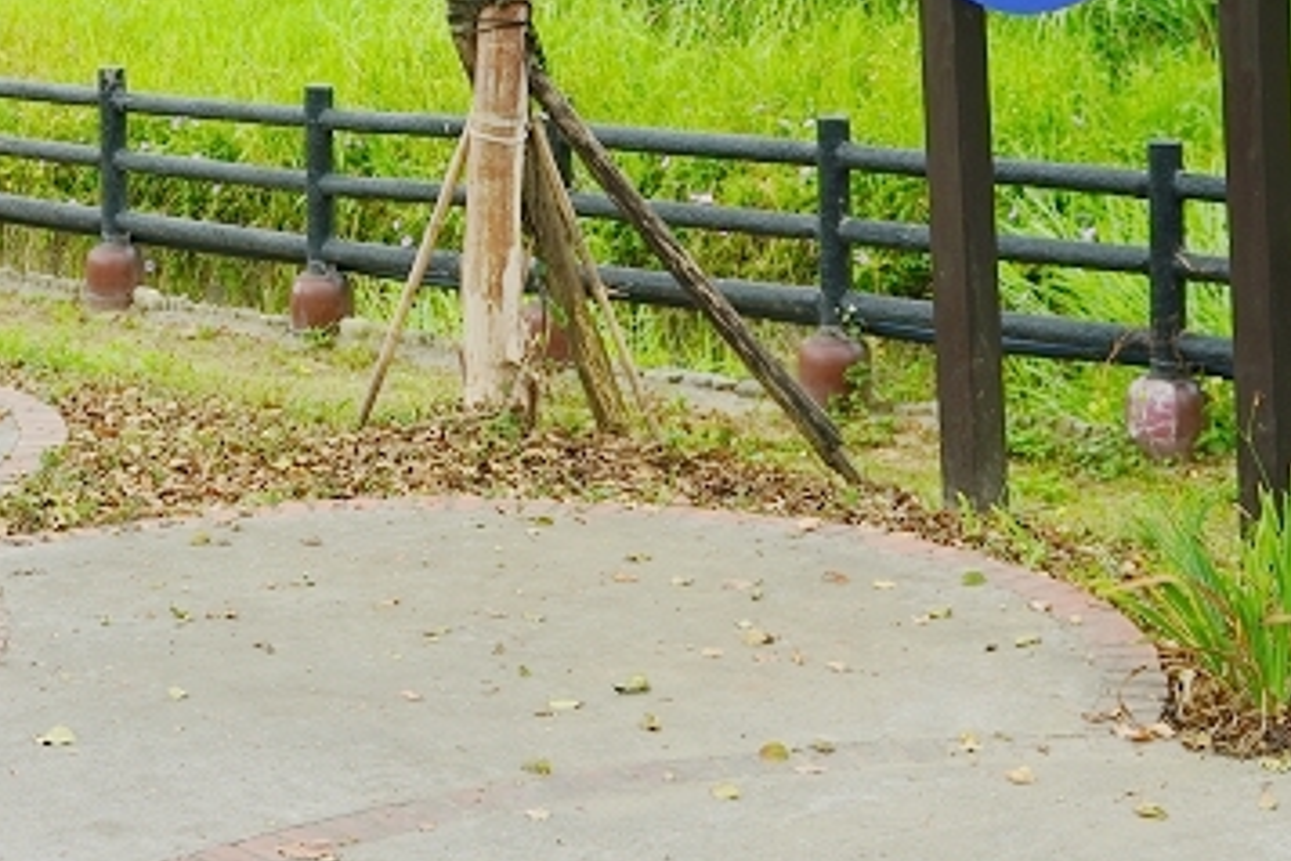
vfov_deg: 13.9
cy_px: -322
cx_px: 278
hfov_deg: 21.4
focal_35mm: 94
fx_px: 3371
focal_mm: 28
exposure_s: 1/80
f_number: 4.5
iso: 100
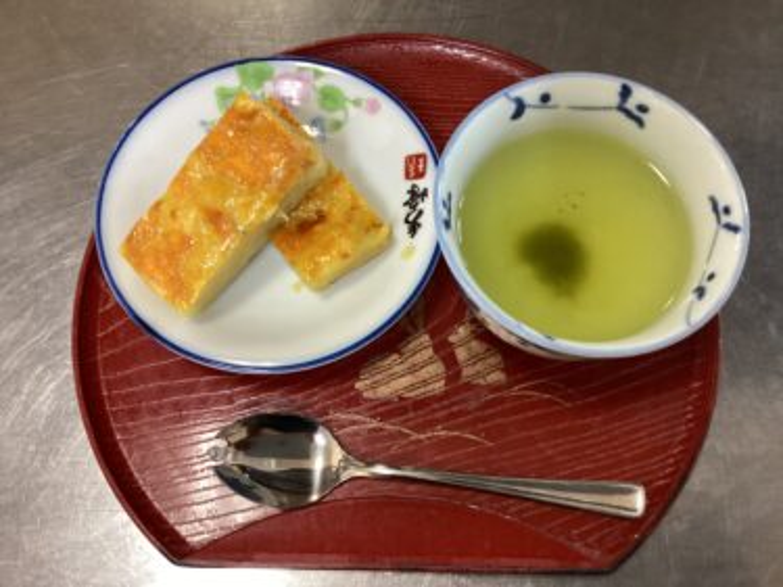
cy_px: 294
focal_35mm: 31
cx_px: 392
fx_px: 701
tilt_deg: -72.4
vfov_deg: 45.4
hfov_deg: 58.4
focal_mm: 3.3
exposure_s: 1/60
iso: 250
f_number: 2.4
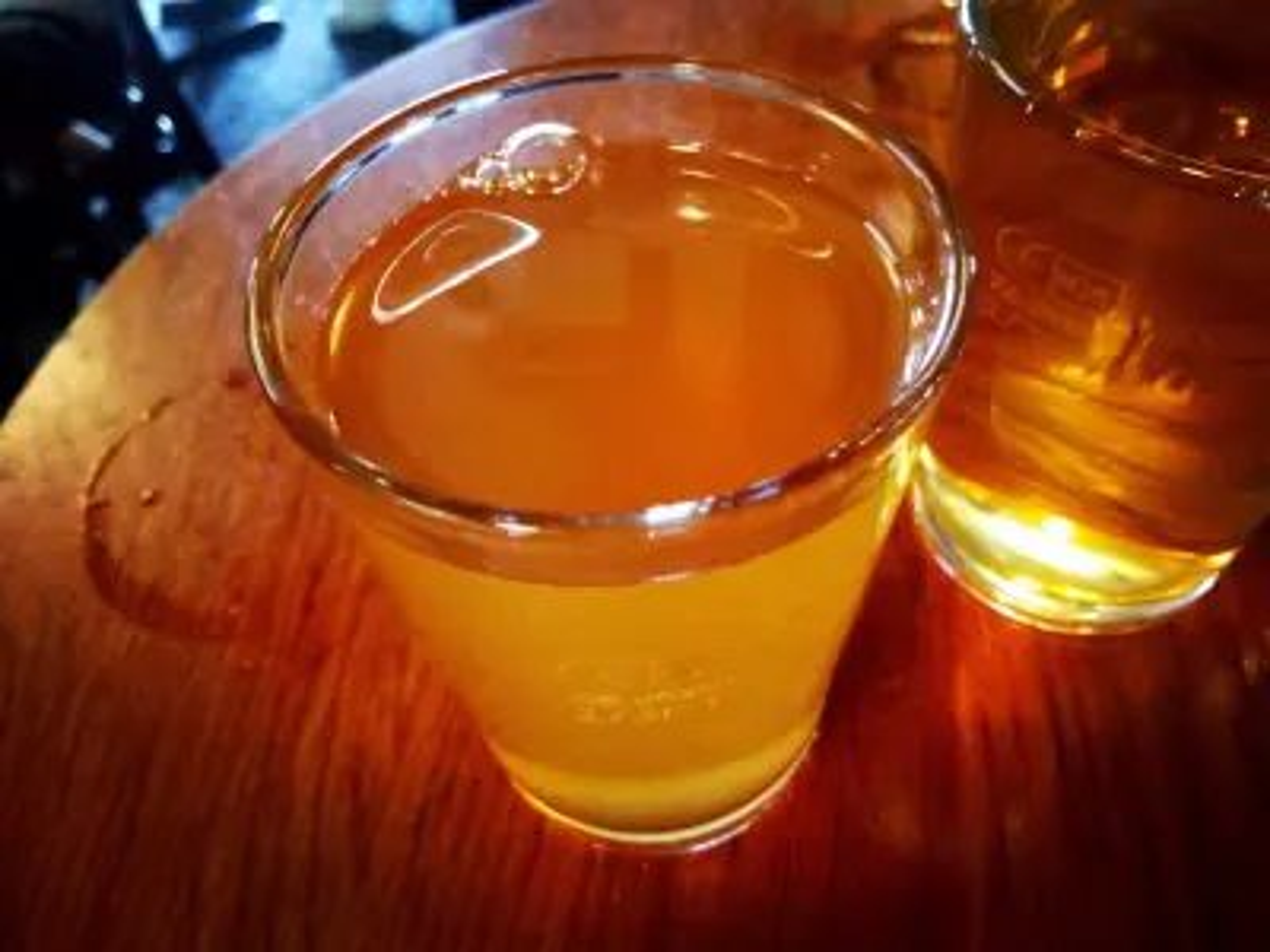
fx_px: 1027
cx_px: 635
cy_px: 476
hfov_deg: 63.4
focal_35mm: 28
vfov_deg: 49.7
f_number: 2
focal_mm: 3.54
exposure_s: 1/20
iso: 1745
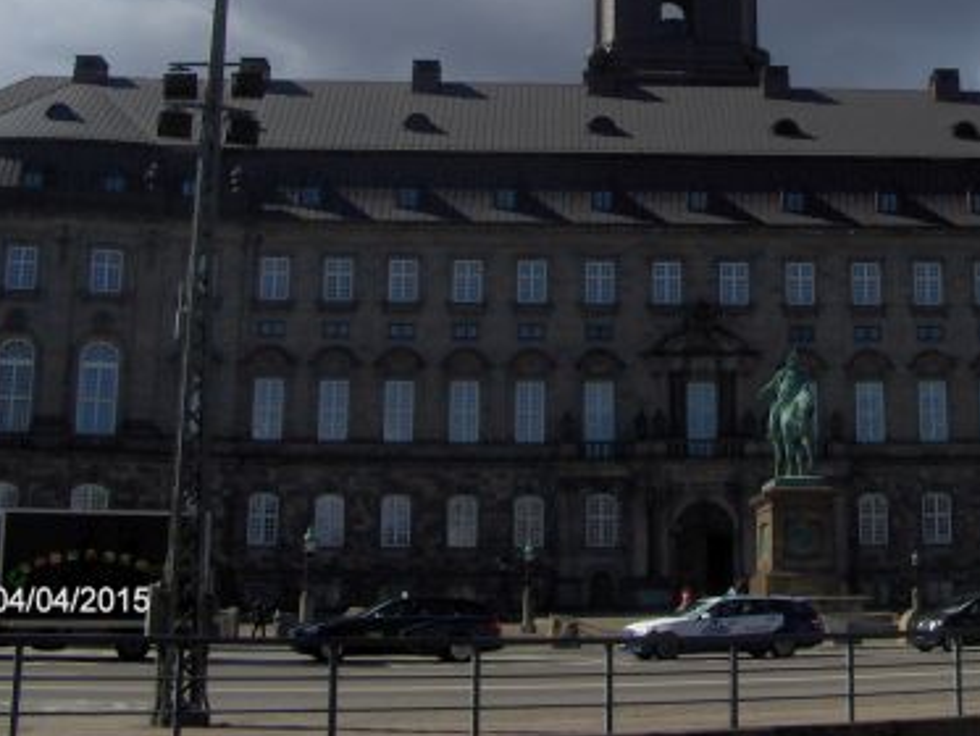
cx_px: 728
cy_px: 108
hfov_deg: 31.6
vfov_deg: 23.9
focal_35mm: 60
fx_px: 1699
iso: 100
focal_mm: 5.8
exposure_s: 1/877
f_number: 4.3
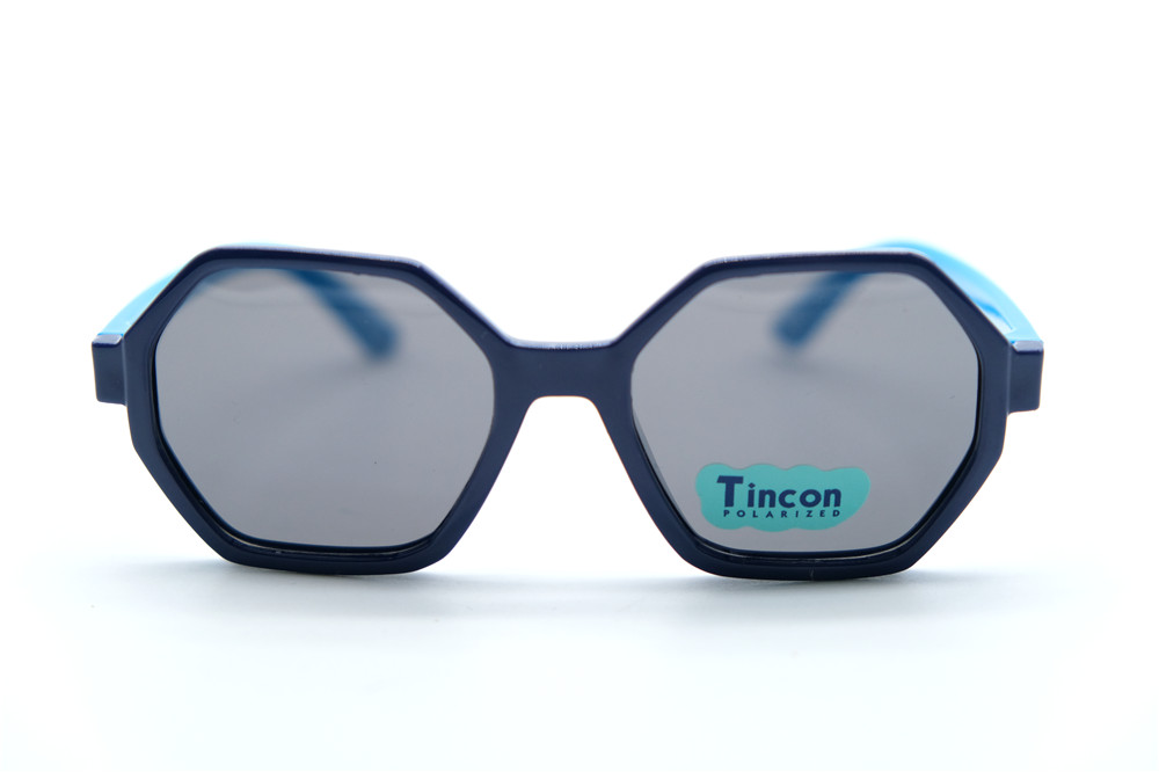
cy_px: 386
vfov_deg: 17.9
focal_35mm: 76
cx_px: 580
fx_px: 2446
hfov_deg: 26.7
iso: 640
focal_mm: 50.5
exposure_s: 1/1000
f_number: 4
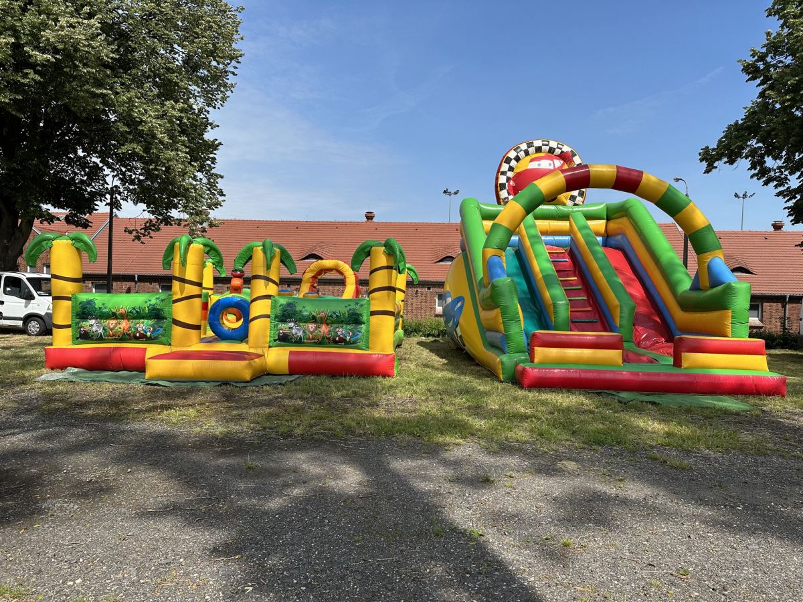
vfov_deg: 56.8
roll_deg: -1.2
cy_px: 301
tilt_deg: -0.9
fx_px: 557
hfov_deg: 71.6
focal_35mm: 24
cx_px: 402
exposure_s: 1/4762
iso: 80
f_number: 1.78
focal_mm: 6.86
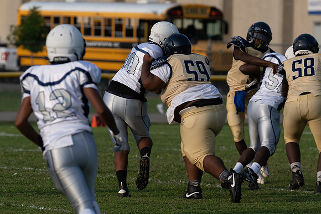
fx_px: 3107
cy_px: 121
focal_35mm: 348
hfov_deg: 5.9
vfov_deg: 3.9
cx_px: 161
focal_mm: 240
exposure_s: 1/1000
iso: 200
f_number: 4.5
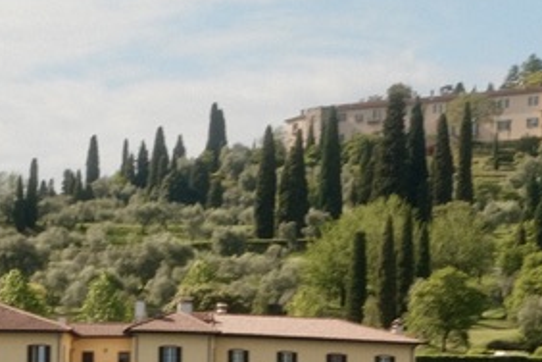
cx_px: -140
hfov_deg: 14.6
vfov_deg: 9.9
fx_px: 2032
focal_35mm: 135
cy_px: 491
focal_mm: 23
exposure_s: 1/125
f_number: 13
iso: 400
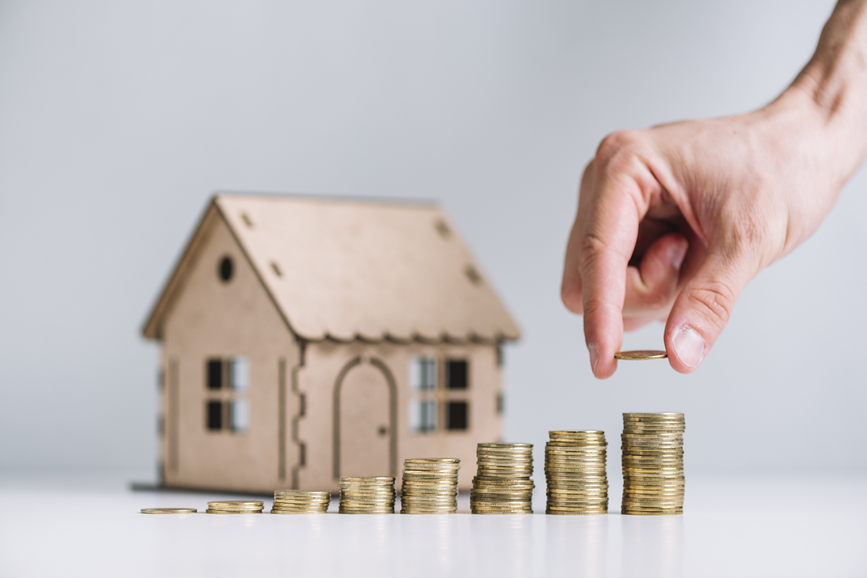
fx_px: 2529
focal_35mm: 105
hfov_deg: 19.5
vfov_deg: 13.0
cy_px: 289
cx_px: 434
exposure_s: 1/160
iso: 100
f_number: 4
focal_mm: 105
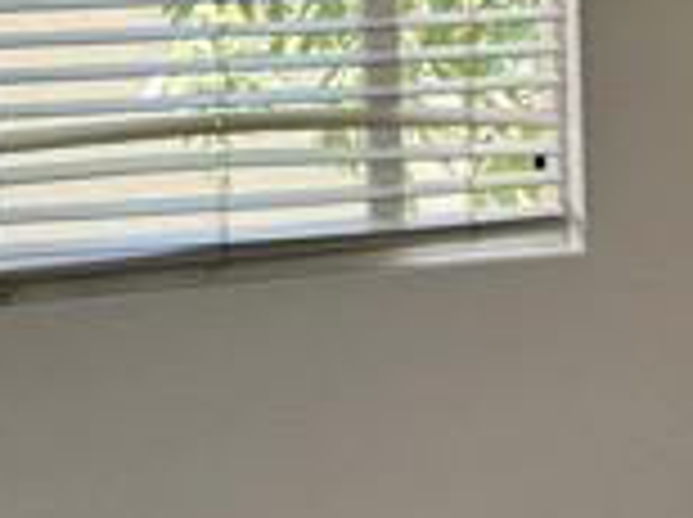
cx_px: 1206
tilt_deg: -6.6
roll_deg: -0.3
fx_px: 3198
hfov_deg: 11.5
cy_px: 41
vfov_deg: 9.2
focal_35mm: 160
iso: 80
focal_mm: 6.86
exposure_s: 1/120
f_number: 1.78
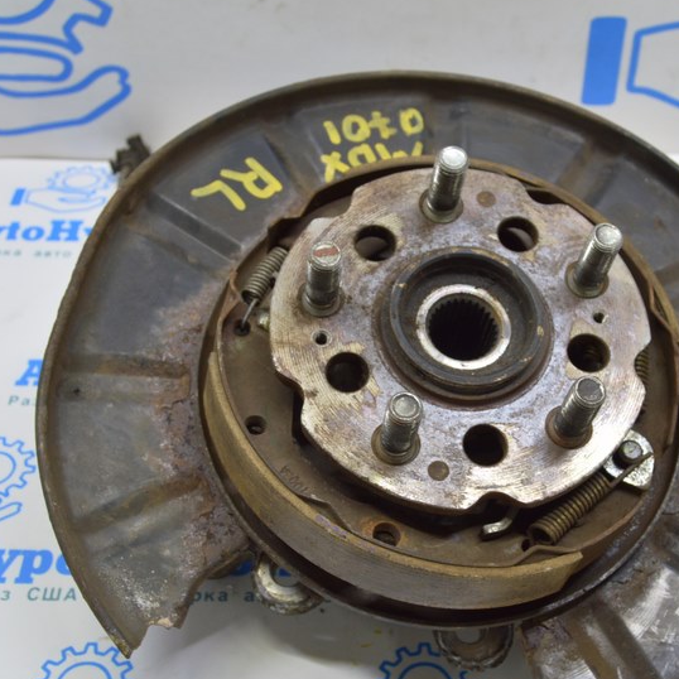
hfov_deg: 30.6
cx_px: 411
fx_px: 1239
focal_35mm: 56
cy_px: 370
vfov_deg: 30.6
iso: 400
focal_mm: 23
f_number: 5.6
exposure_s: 1/20
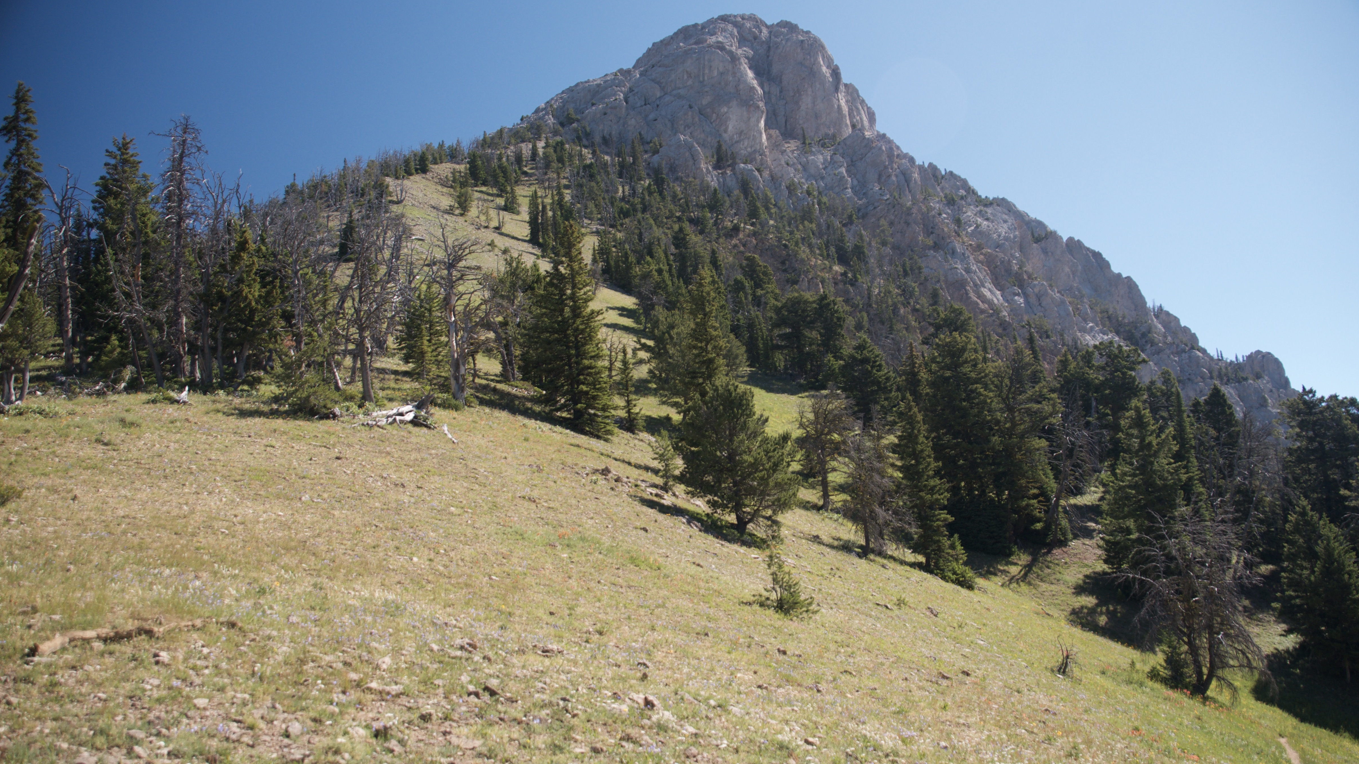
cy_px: 404
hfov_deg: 66.1
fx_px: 1045
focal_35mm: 29
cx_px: 692
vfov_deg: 40.2
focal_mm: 18
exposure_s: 1/400
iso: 200
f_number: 4
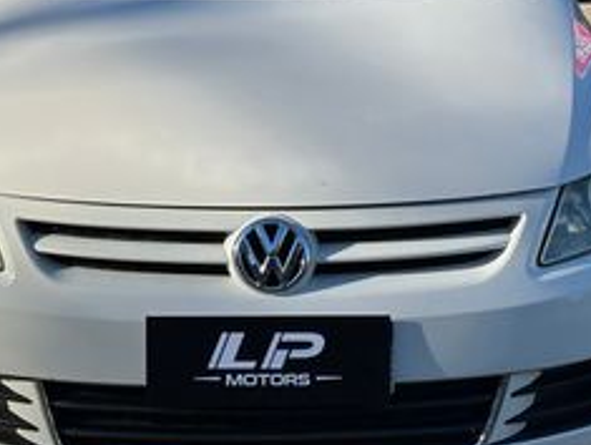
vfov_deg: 15.4
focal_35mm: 96
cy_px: 108
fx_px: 1642
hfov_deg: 20.4
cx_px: 249
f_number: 1.78
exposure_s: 1/3731
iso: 64
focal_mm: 6.86
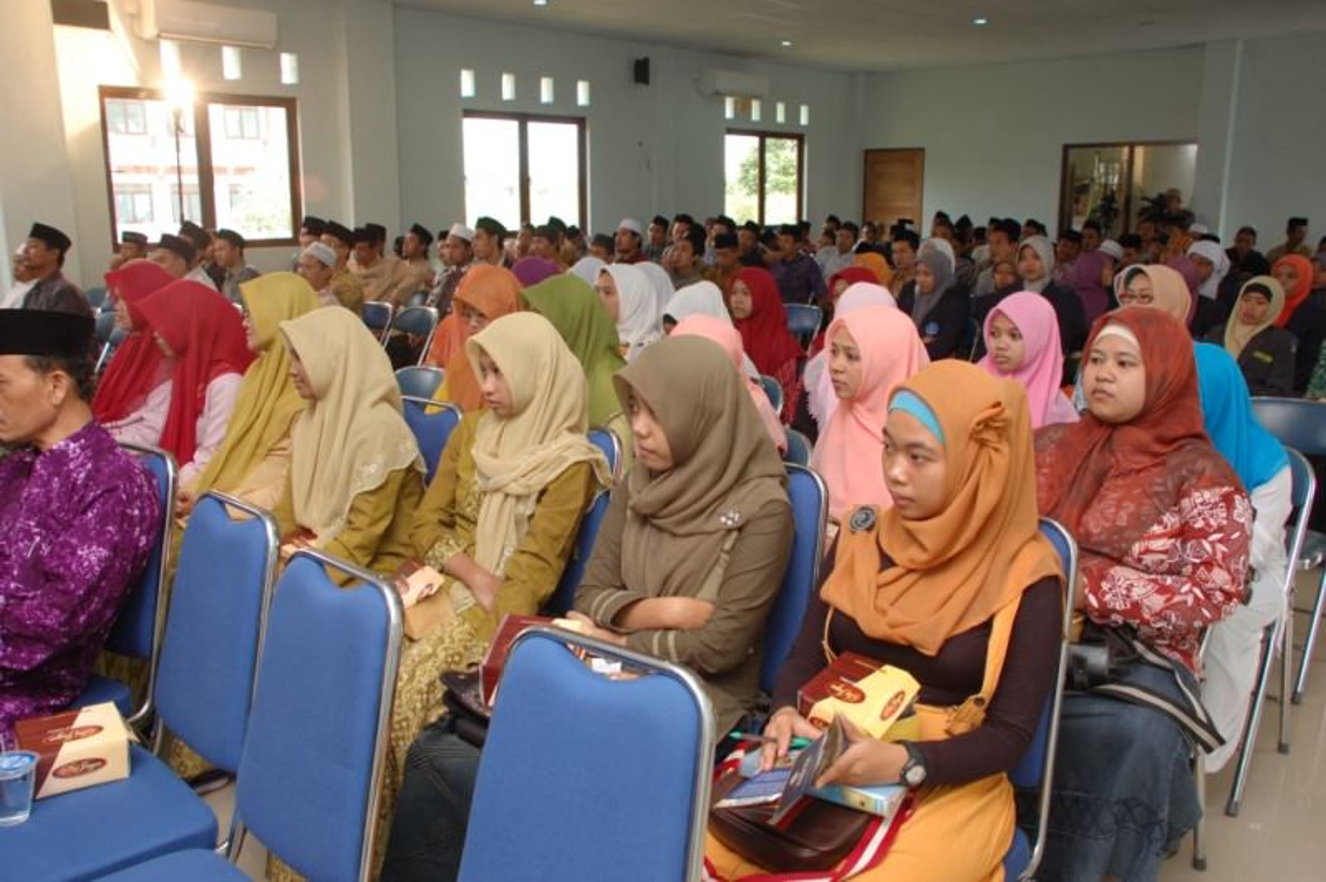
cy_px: 441
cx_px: 663
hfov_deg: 62.0
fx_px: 1104
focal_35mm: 30
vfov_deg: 43.5
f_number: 5.6
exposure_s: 1/50
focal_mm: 20
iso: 400
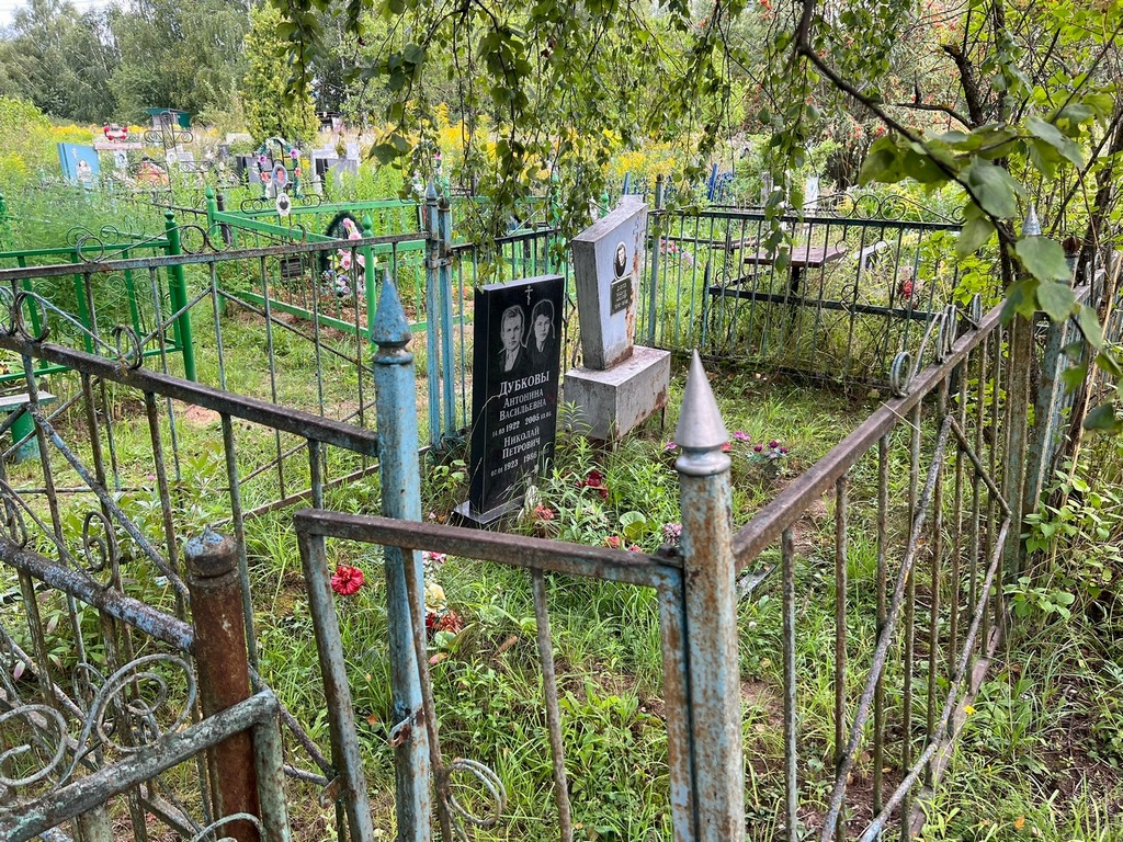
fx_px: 843
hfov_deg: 67.3
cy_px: 421
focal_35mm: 26
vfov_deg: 53.1
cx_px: 562
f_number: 1.5
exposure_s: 1/278
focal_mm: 5.7
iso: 40
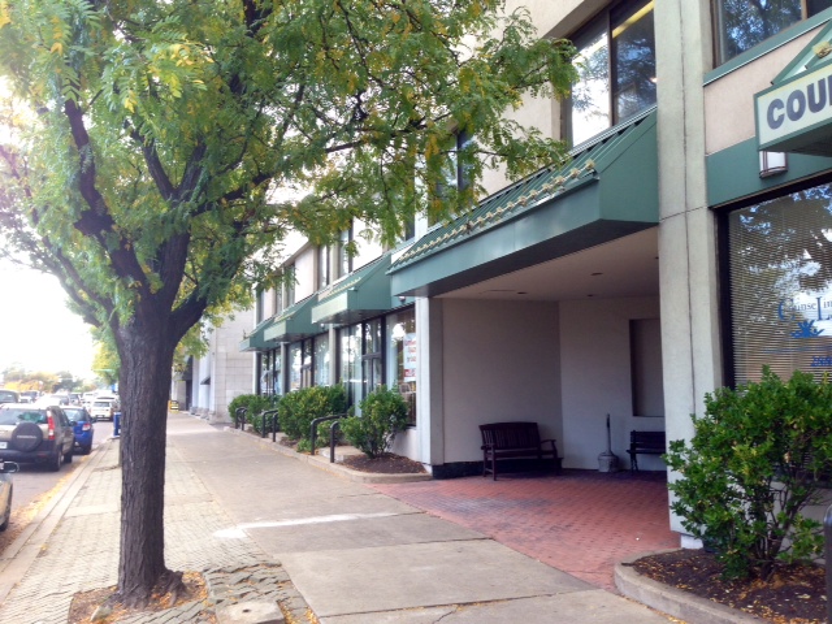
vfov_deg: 42.9
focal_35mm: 33
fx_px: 793
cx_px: 416
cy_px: 312
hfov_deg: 55.4
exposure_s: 1/120
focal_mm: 4.12
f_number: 2.4
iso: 64
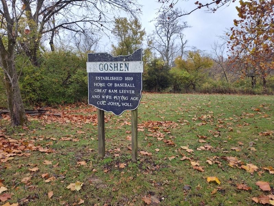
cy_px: 103
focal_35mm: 23
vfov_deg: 58.9
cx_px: 137
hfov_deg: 73.9
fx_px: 182
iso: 162
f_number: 1.8
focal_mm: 5.56
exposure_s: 1/120
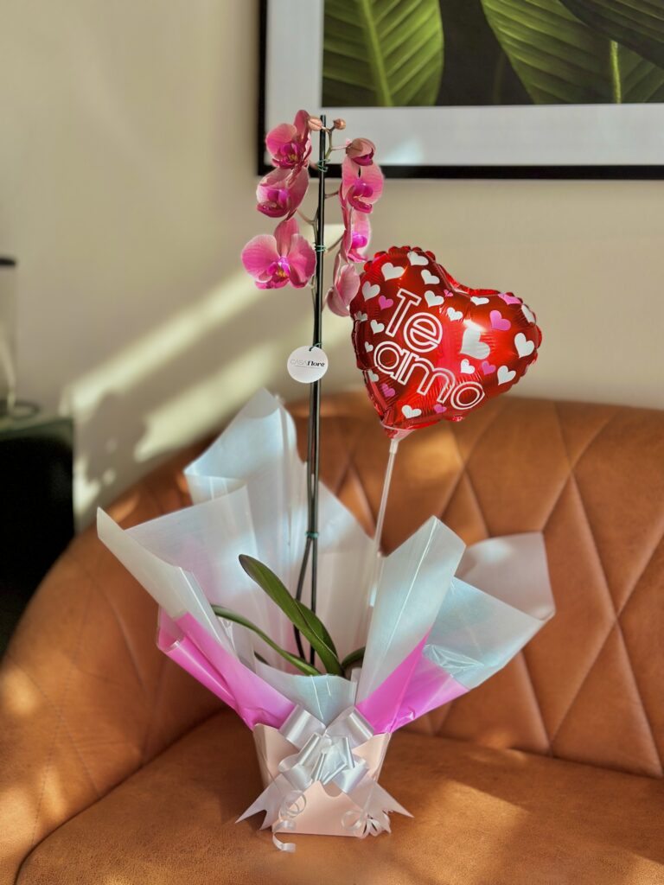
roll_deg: -2.4
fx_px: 1228
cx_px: 332
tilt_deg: -10.5
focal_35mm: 48
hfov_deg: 30.3
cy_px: 442
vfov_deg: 39.7
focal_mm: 6.86
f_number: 1.78
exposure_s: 1/911
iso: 80
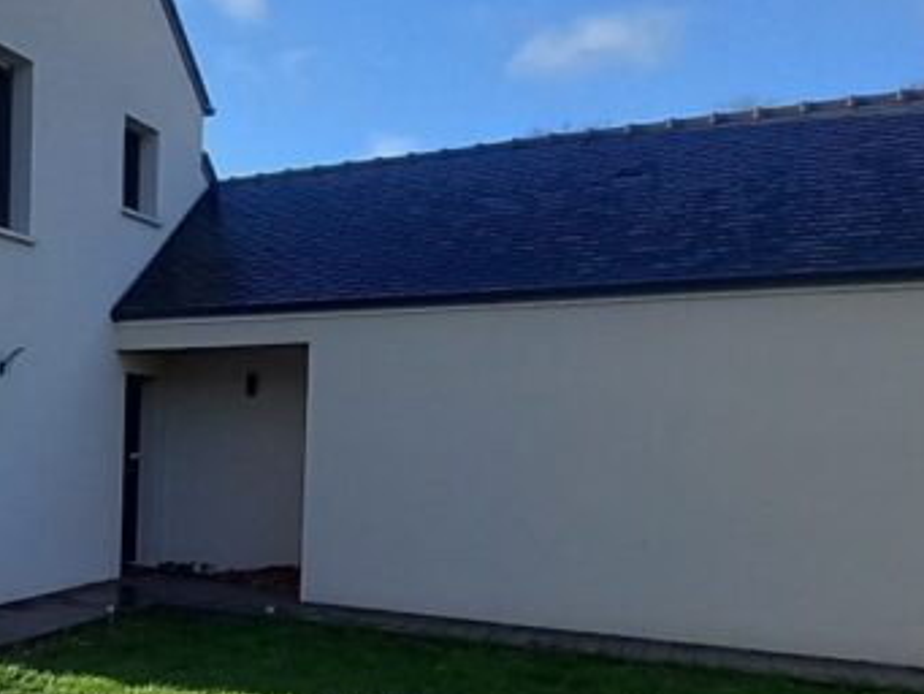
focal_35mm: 39
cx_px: -138
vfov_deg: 36.5
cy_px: 453
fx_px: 1041
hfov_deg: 38.0
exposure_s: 1/443
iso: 50
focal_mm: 1.13
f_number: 2.2
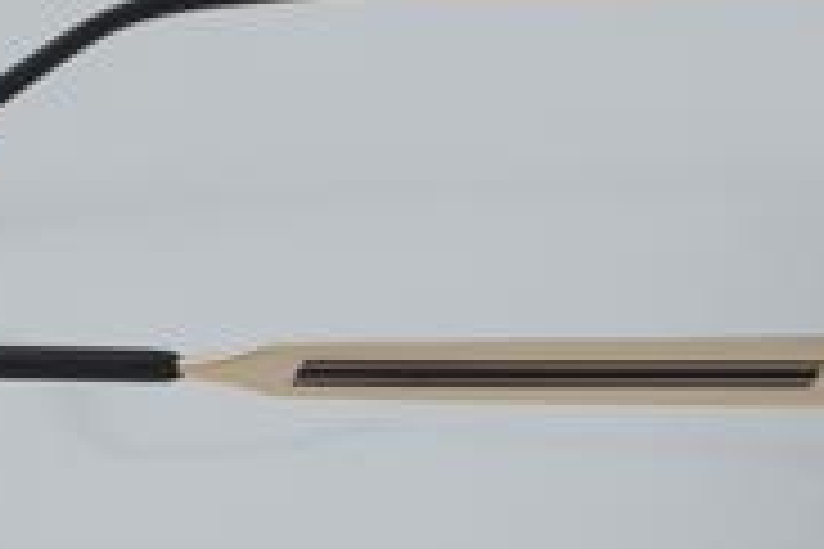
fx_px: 3753
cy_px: 274
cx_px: 401
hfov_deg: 12.5
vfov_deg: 8.4
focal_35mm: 164
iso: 100
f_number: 32
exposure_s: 1/4
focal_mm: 50
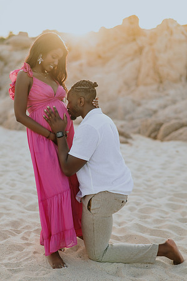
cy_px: 140
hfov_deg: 23.4
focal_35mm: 58
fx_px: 452
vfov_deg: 34.5
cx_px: 94
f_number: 1.8
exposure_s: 1/800
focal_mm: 58
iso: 100
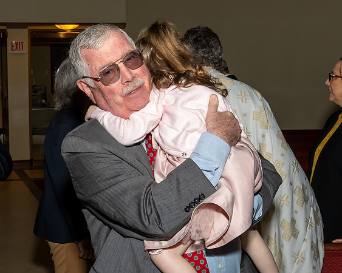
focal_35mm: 56
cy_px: 119
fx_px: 565
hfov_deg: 33.6
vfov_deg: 27.2
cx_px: 138
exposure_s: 1/250
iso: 640
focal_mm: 26
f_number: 8
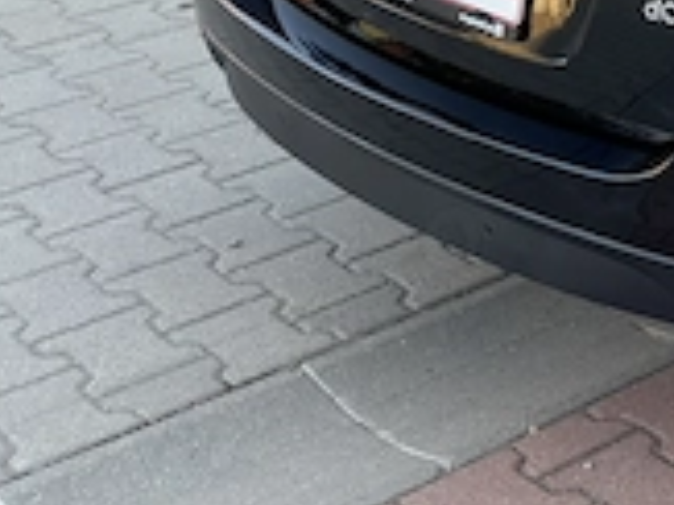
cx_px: 1079
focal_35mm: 96
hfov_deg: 17.8
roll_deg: -0.7
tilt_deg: -14.3
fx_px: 1868
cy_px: -182
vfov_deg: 14.6
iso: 40
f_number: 1.6
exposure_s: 1/167
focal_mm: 5.96
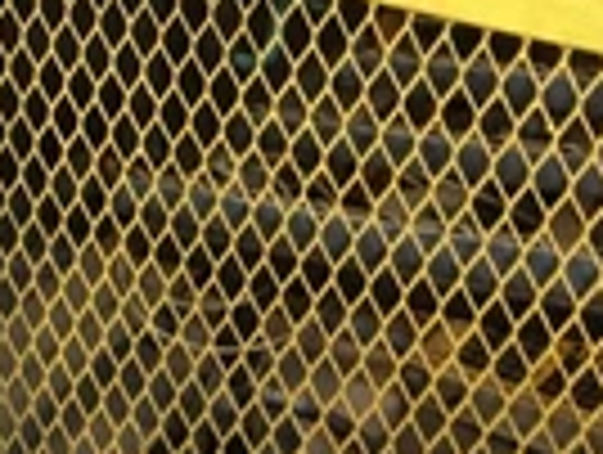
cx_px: -259
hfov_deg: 15.8
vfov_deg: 12.4
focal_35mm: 116
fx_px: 2024
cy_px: -160
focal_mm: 8
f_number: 2.8
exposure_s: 1/60
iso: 100
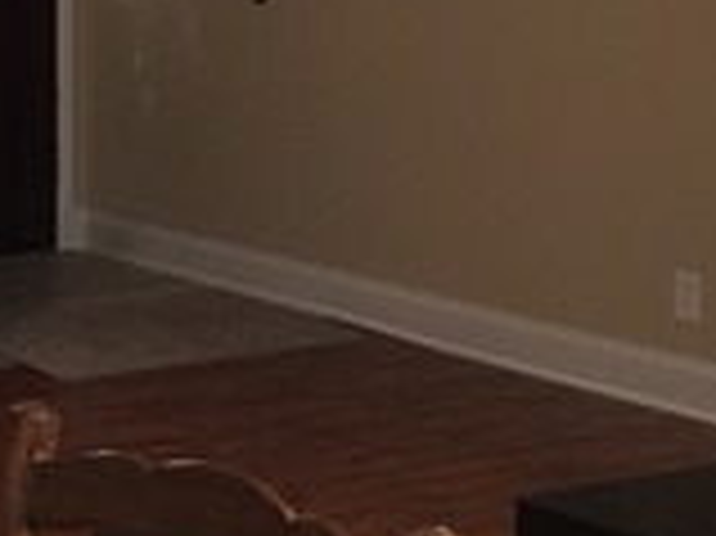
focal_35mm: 117
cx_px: -333
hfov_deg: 15.6
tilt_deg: -6.9
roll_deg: +1.6
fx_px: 2418
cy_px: 81
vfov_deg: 12.6
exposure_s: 1/4
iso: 64
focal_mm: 4.15
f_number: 2.2
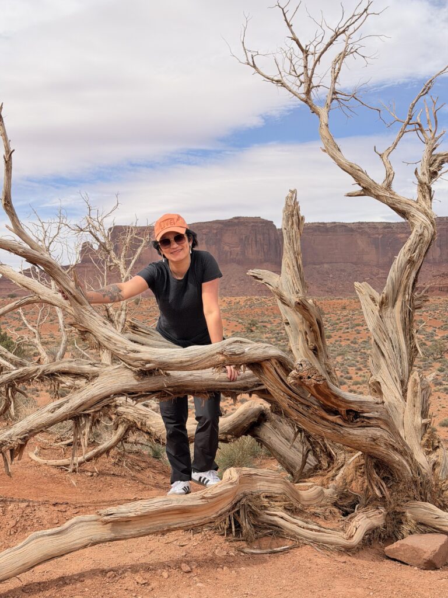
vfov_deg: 39.7
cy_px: 299
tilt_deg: +0.1
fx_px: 828
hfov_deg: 30.3
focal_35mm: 48
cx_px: 224
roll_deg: +1.2
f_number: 1.78
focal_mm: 6.76
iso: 64
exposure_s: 1/7143
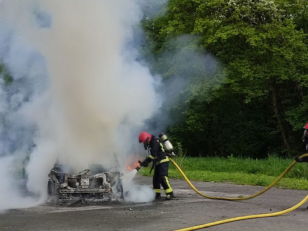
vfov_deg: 33.9
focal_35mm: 42
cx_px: 80
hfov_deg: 43.5
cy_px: 163
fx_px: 374
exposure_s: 1/477
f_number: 1.89
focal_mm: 5.89
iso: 50
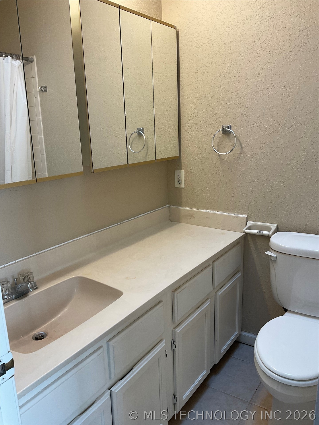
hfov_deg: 48.2
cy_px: 212
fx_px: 356
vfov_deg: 61.7
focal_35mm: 29
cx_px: 160
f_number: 1.8
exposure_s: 1/60
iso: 40
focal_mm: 3
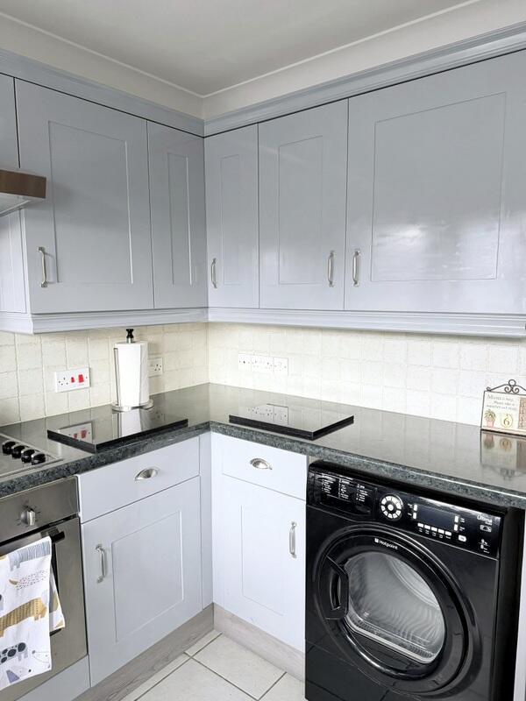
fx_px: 486
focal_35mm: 24
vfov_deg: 71.6
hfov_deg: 56.8
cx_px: 263
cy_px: 350
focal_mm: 6.76
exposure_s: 1/118
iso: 200
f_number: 1.78
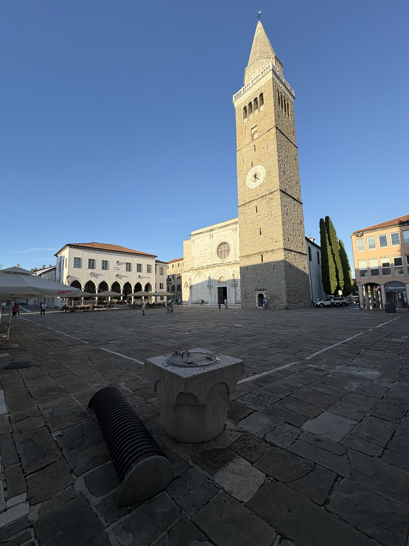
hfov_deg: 85.7
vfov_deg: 102.1
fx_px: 221
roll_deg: +1.2
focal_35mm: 14
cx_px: 204
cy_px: 273
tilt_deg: +6.7
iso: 40
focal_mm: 2.22
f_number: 2.2
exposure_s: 1/1346
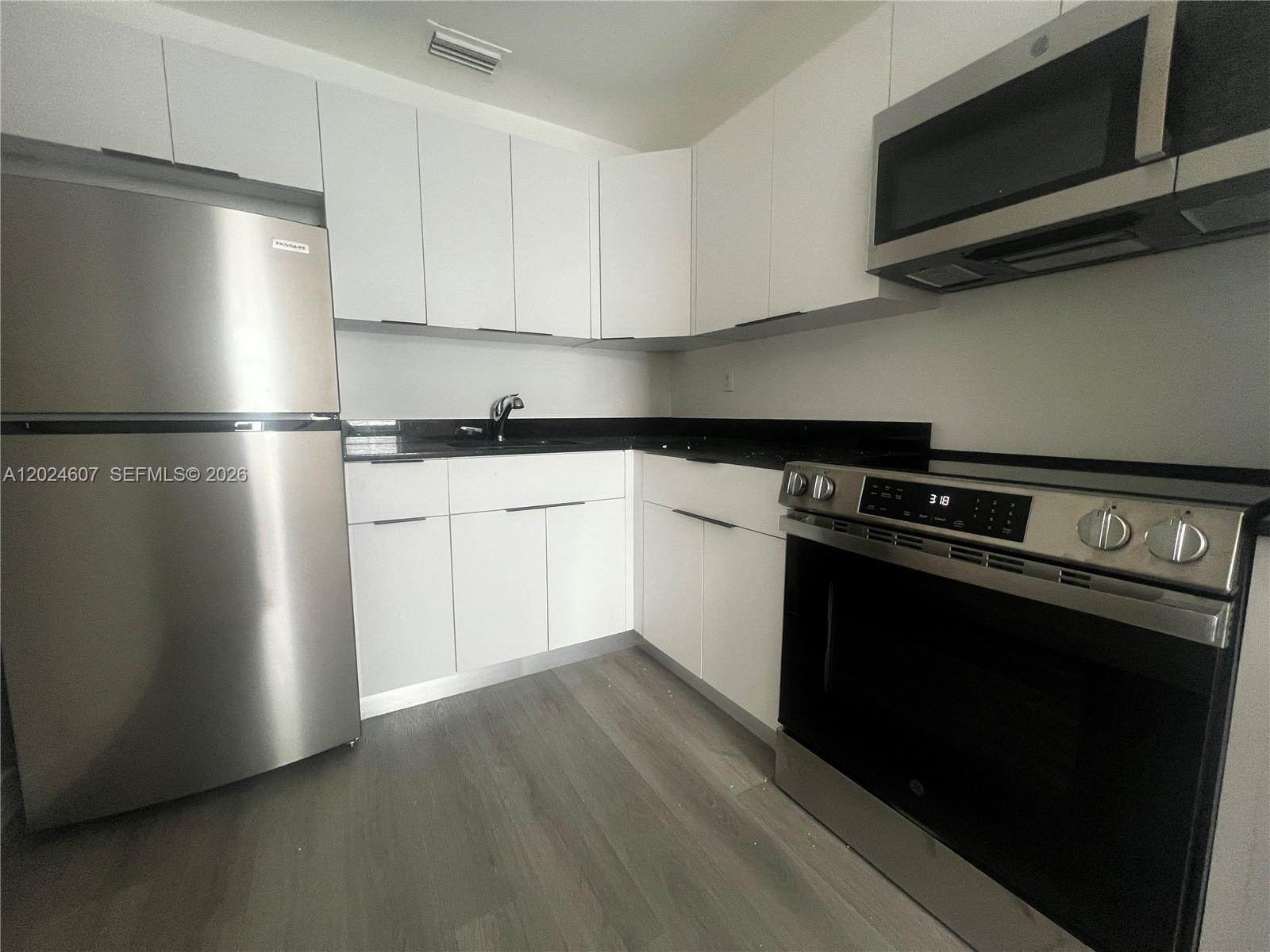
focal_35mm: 13
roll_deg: -0.2
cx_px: 635
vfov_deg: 89.9
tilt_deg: -7.2
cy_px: 476
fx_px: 477
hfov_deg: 106.2
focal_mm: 1.57
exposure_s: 1/60
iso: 250
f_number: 1.8
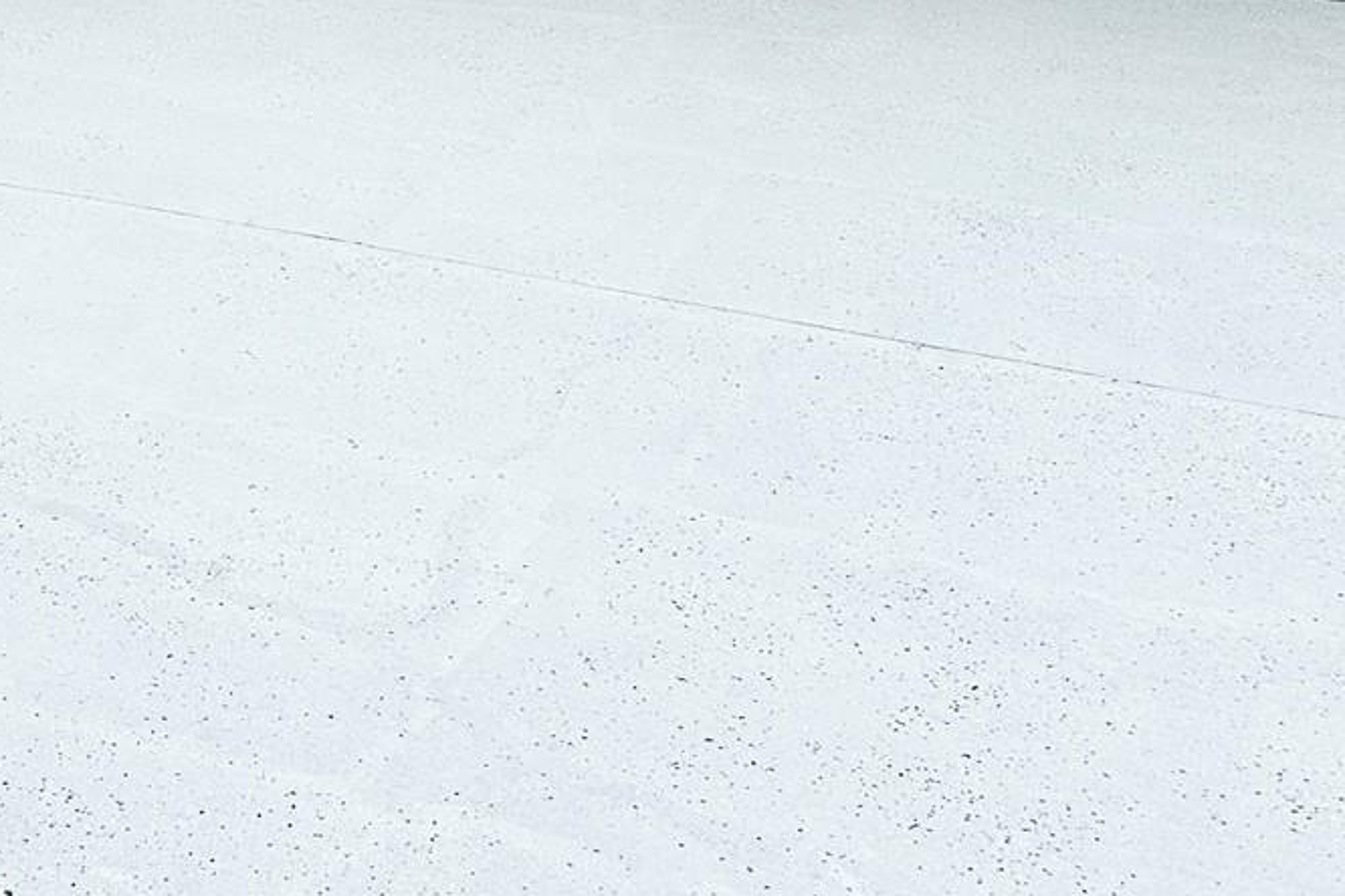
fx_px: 2241
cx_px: 119
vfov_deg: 20.9
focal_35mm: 60
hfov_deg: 31.7
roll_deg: -0.8
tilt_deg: -7.1
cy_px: -216
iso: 80
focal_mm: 6.86
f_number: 1.78
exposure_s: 1/1171
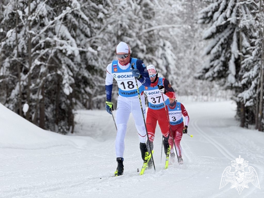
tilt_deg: -4.5
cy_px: 99
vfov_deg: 12.3
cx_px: 132
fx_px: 915
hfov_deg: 16.4
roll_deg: +0.4
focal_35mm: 120
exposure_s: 1/185
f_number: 2.8
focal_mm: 15.66
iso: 64
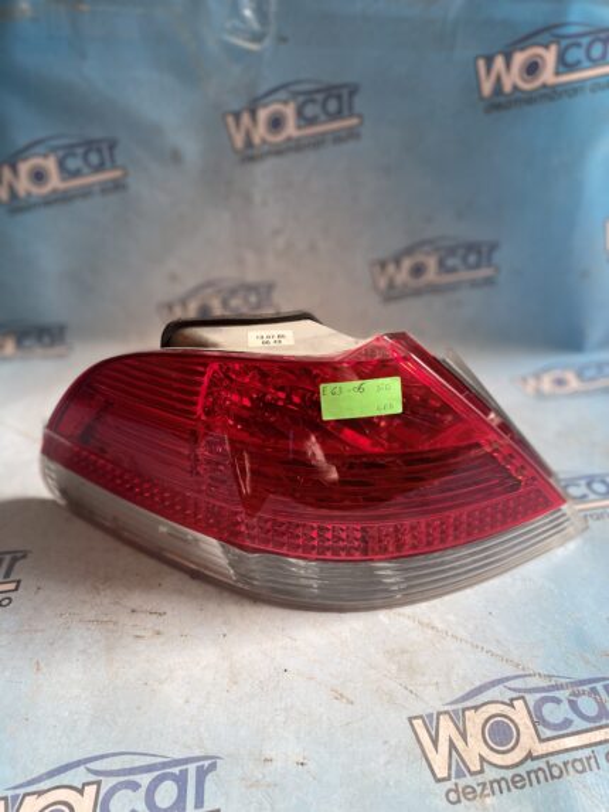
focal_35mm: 26
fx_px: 610
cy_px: 406
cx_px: 304
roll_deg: -2.2
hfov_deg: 53.1
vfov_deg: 67.3
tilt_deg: -35.4
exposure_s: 1/60
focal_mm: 5.1
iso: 160
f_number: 1.6
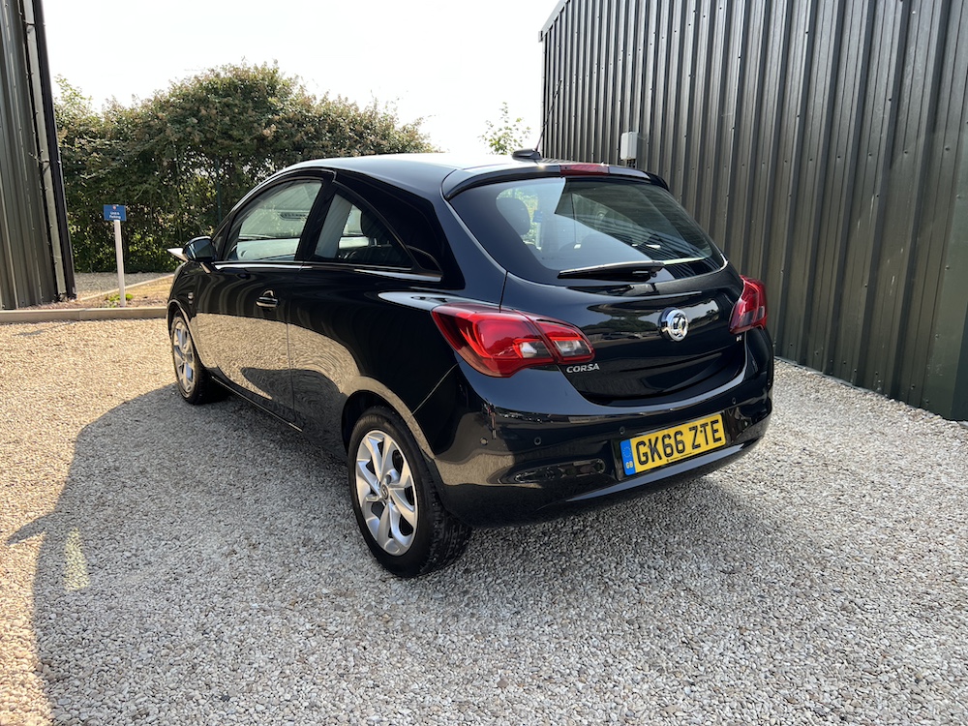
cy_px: 363
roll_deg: -1.1
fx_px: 727
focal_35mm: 26
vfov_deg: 53.1
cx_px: 484
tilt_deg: -13.1
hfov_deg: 67.3
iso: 50
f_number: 1.5
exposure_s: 1/687
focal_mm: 5.7
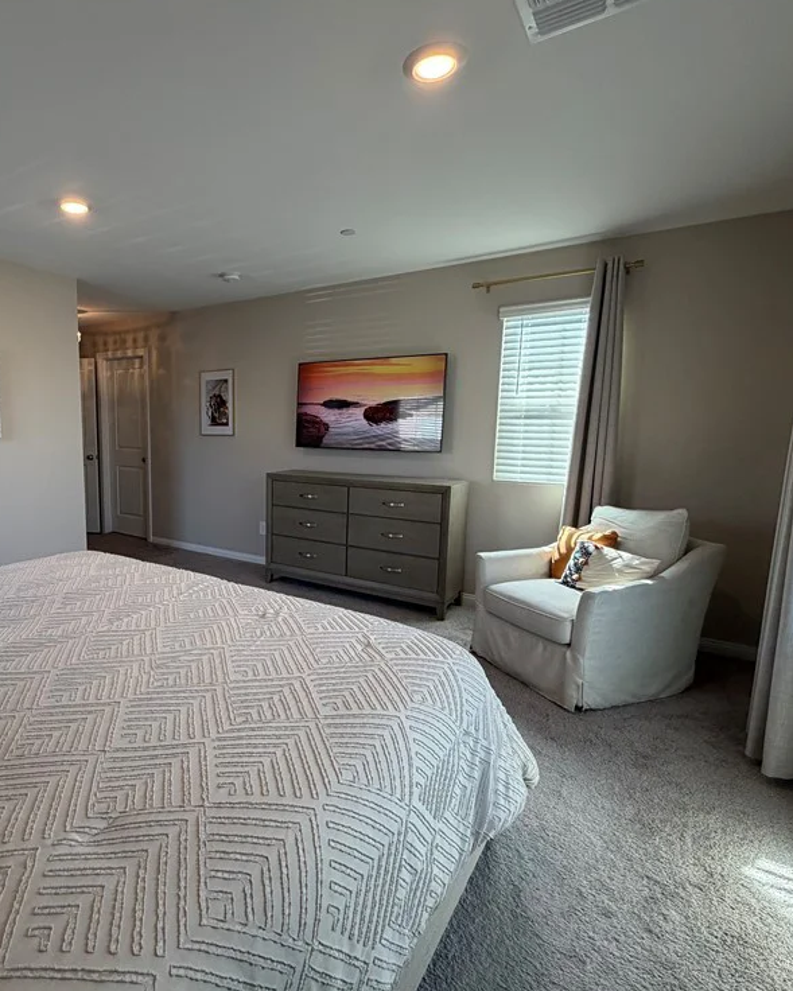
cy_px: 498
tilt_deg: -7.3
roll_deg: +0.1
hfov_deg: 68.4
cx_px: 249
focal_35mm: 19
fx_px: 557
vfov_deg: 83.3
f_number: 2.2
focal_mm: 2.22
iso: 125
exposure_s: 1/120
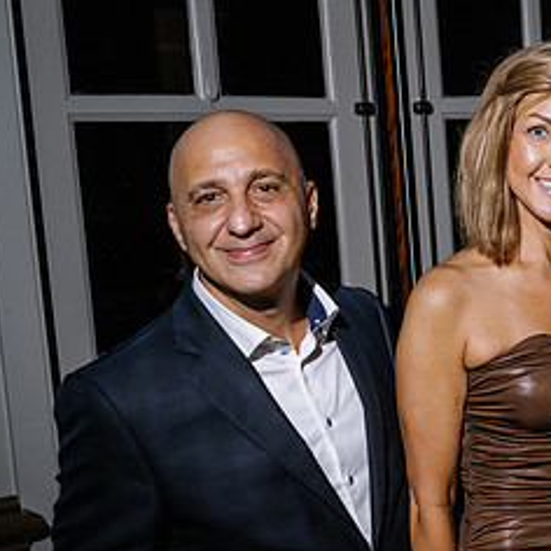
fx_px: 1315
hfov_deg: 21.9
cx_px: 663
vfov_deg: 23.6
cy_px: 321
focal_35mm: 73
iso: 800
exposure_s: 1/125
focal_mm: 35
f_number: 4
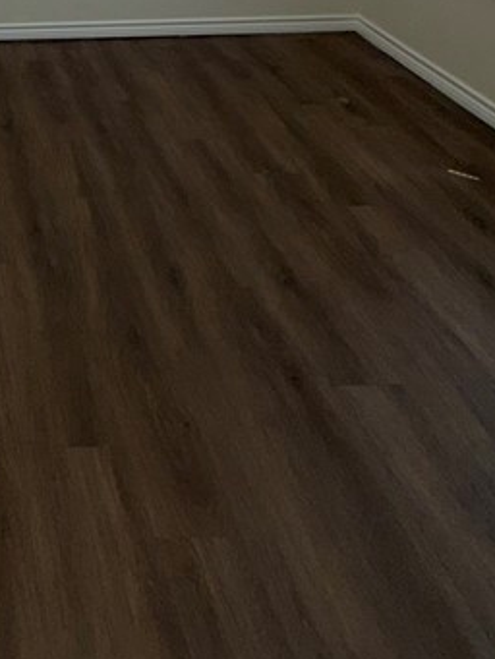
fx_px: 800
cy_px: 19
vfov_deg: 40.0
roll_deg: +1.5
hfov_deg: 29.8
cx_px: -87
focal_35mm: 42
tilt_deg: -20.9
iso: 32
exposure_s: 1/120
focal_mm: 2.22
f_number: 2.2
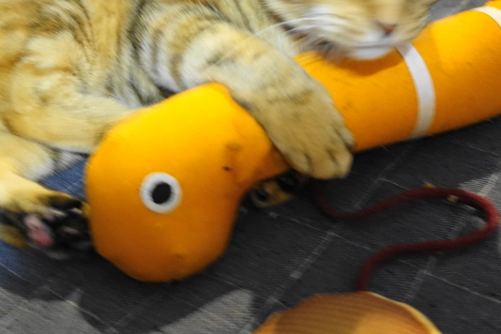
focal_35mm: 46
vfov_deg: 28.5
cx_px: 269
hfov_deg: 42.7
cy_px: 61
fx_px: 640
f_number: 1.8
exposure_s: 1/15
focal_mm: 8.8
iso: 800
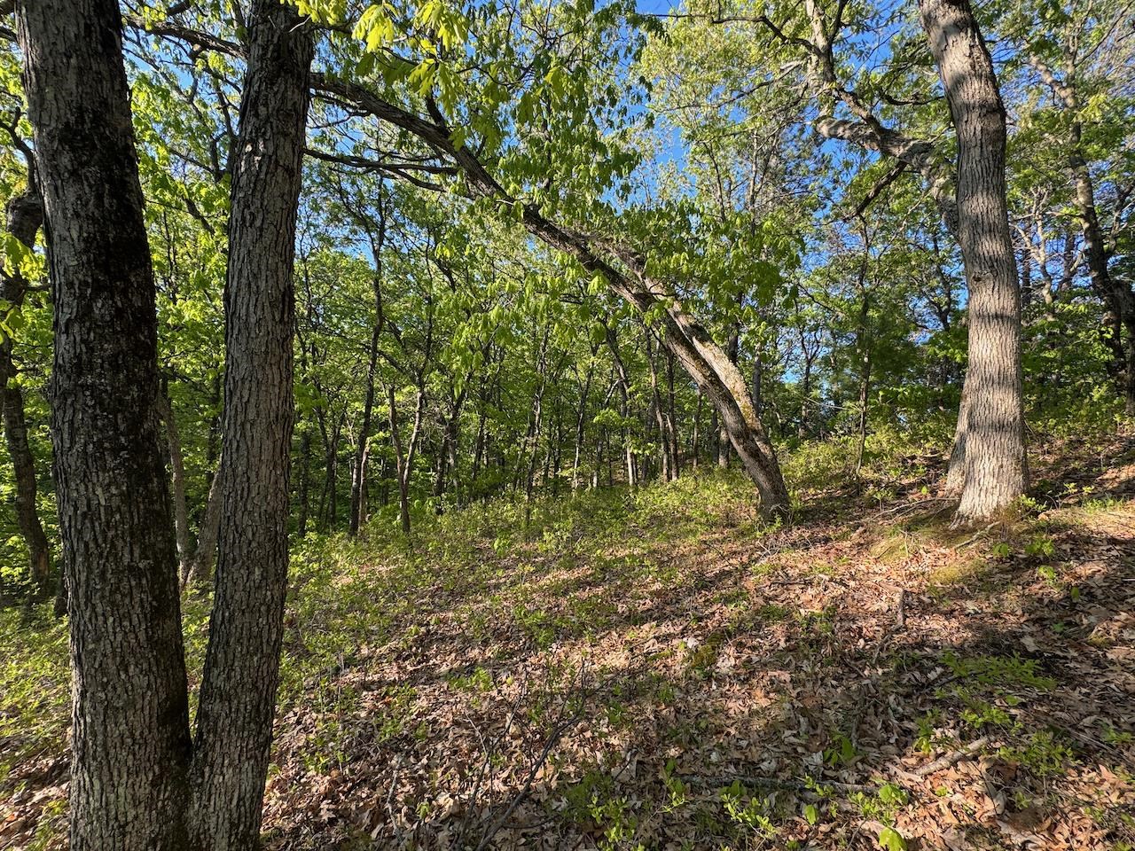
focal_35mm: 14
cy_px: 426
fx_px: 459
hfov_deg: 102.1
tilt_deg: +3.8
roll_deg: -5.9
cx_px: 568
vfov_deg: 85.7
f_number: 2.2
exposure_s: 1/150
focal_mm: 2.22
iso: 40
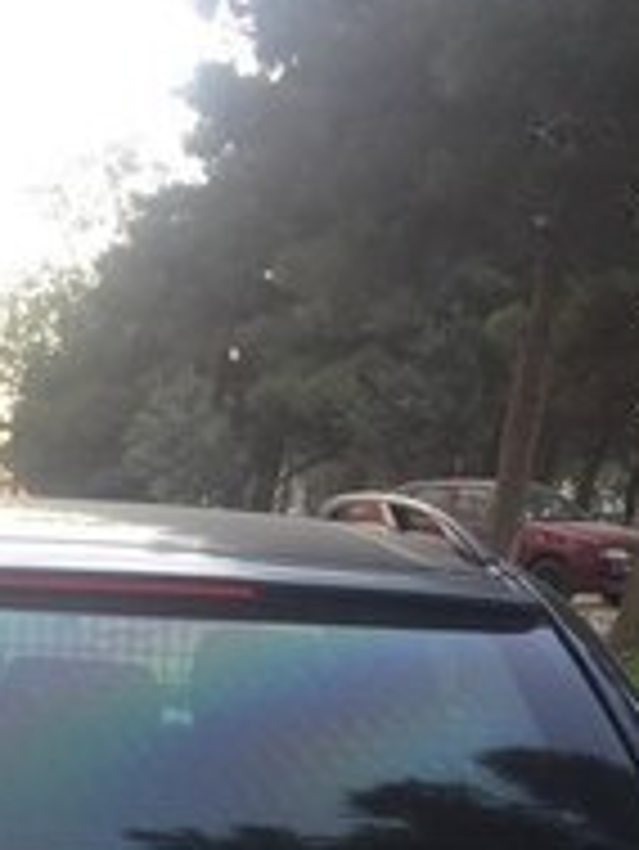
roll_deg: -2.3
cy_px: 940
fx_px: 1868
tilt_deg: -12.9
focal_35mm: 76
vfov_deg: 24.0
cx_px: 94
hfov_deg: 19.1
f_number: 2.2
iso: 40
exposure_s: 1/100
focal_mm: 4.15
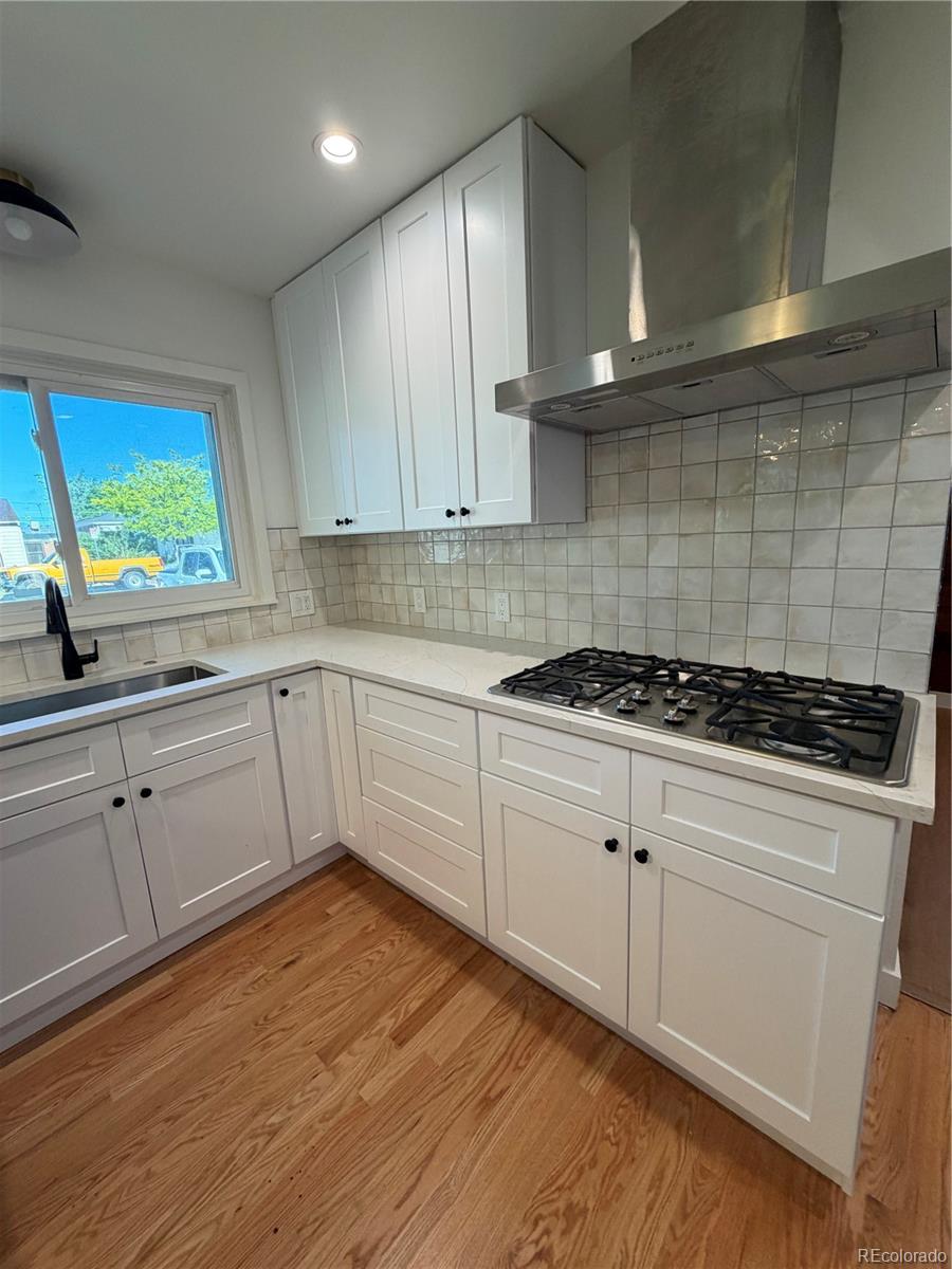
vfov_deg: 102.1
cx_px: 476
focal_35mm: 14
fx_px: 513
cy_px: 634
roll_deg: +2.9
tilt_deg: -10.4
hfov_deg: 85.7
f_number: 2.2
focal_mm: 2.22
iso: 125
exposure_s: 1/120
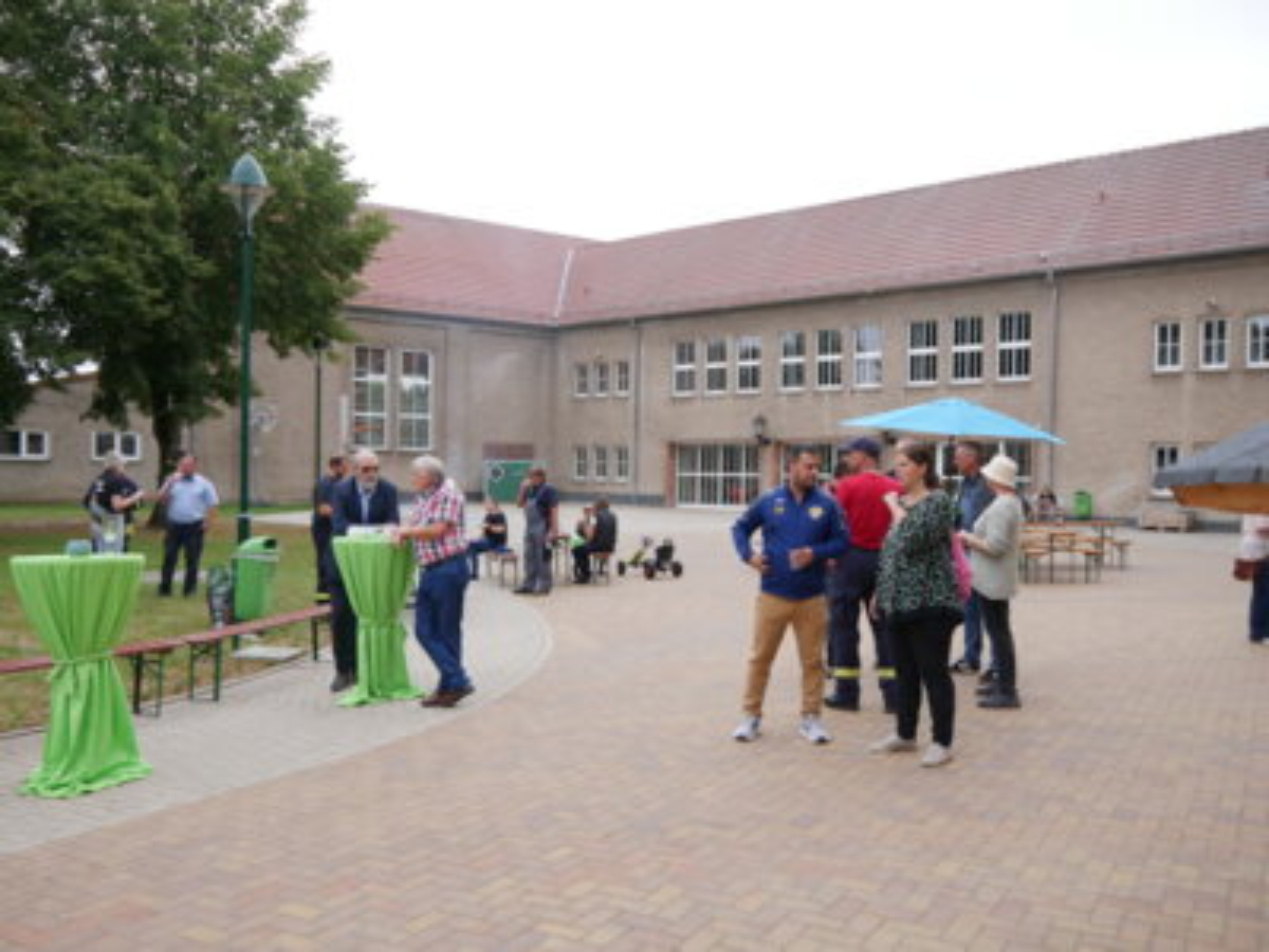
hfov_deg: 60.0
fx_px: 1100
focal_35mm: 30
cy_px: 476
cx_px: 634
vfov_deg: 46.8
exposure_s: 1/500
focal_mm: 15
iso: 200
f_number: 3.6
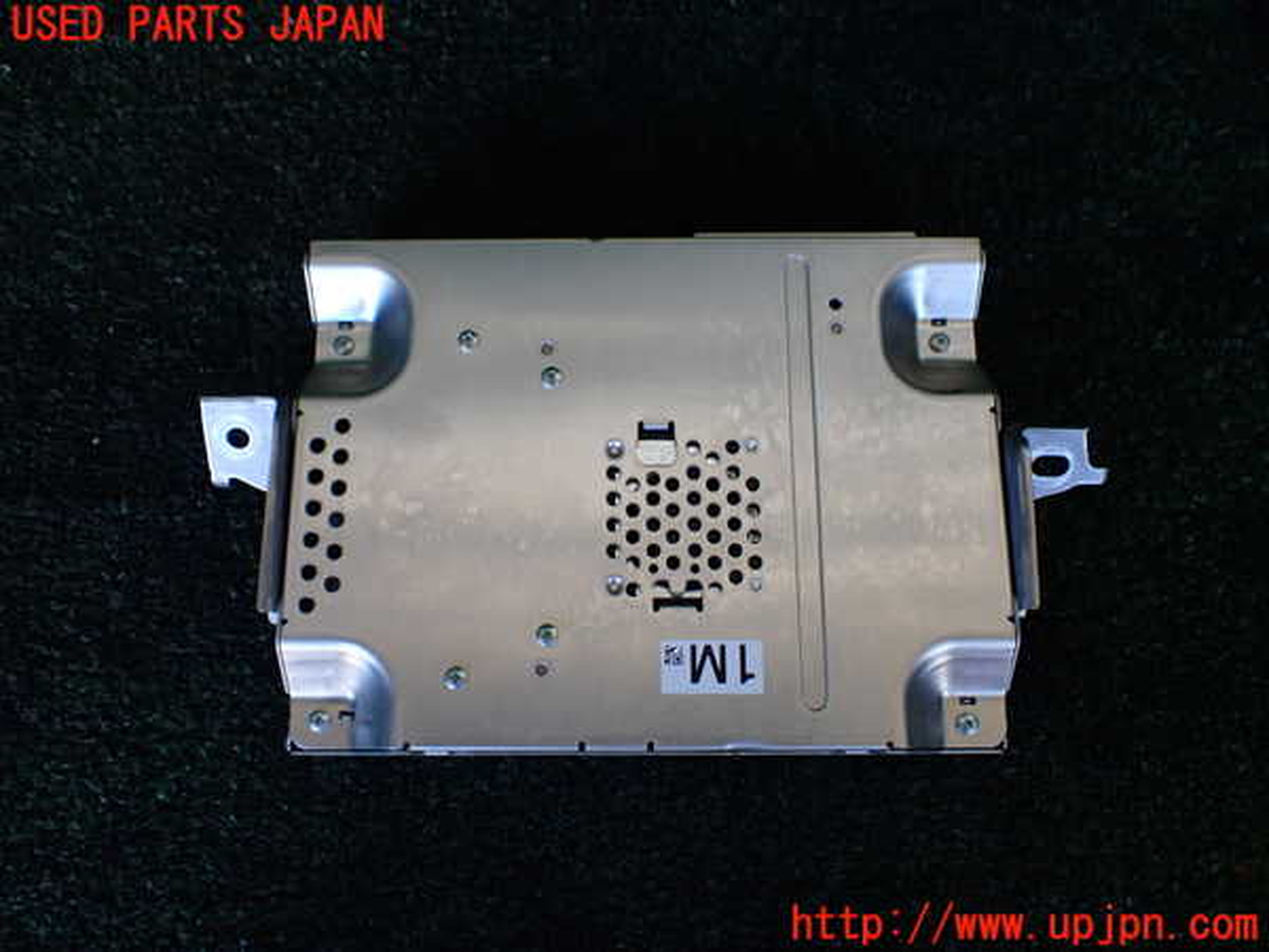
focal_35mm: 30
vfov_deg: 46.8
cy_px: 476
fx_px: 1100
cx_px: 634
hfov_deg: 60.0
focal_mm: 5.4
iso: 200
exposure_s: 1/125
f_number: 2.3
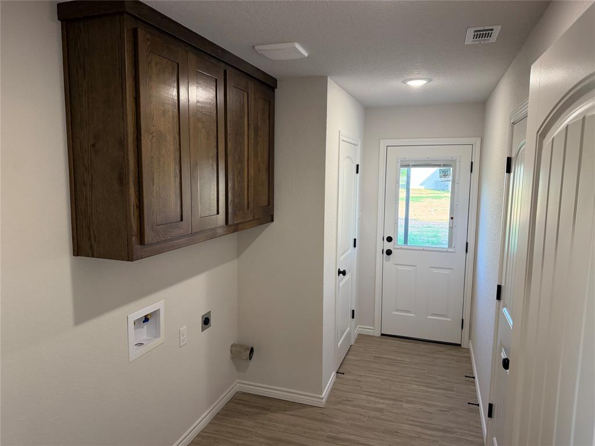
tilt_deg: -8.1
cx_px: 298
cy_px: 223
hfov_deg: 71.6
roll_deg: -0.2
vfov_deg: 56.8
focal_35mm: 24
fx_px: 413
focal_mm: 6.76
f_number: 1.78
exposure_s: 1/210
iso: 200
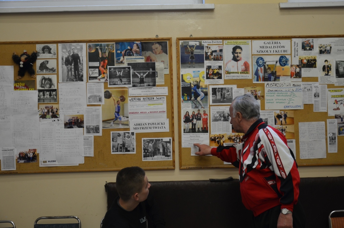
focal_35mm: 57
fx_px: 543
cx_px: 172
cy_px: 114
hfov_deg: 35.1
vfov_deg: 23.7
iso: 560
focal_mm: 38
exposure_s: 1/60
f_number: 4.5
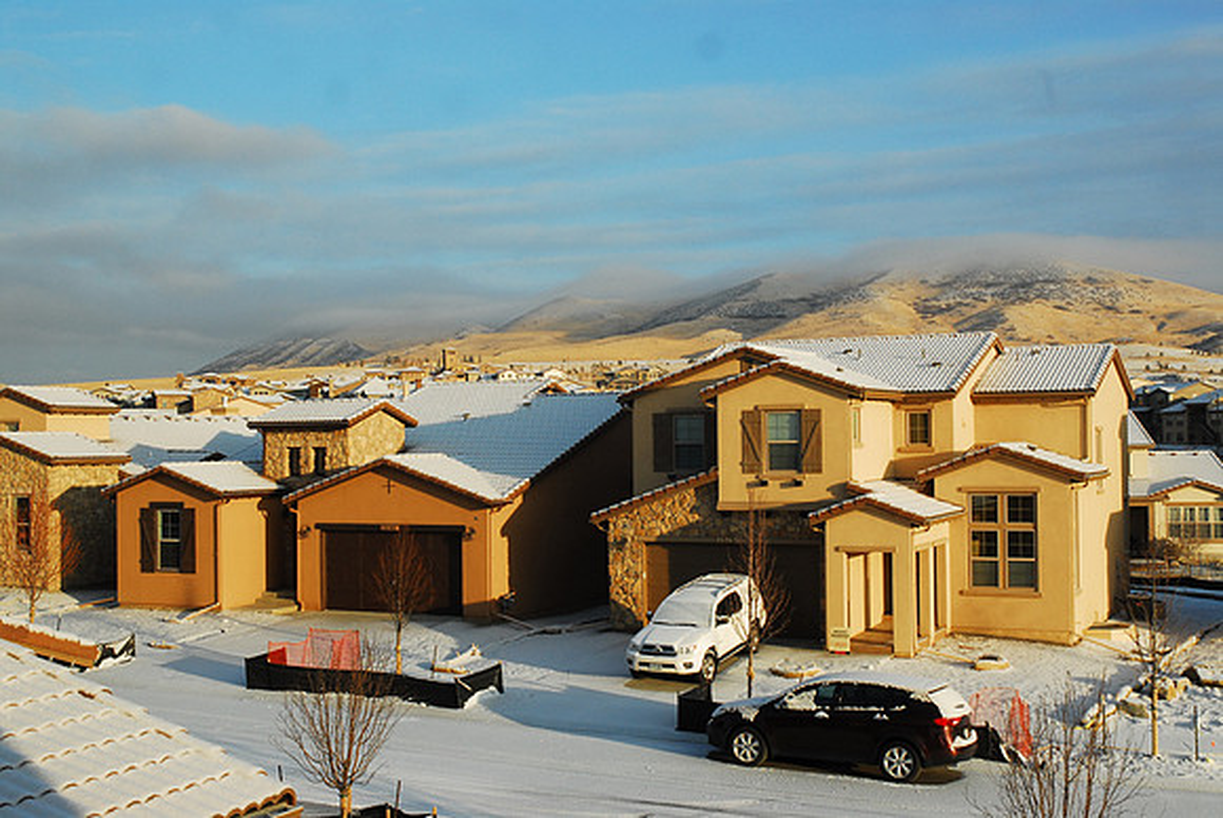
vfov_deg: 29.0
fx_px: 1581
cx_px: 612
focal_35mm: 46
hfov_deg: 42.3
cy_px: 409
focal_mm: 31
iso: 400
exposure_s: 1/160
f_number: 11
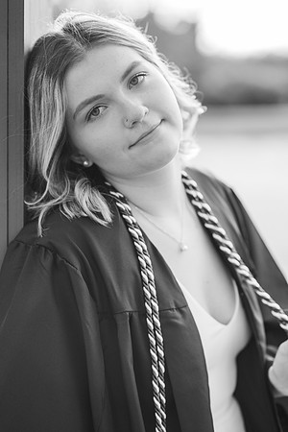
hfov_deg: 16.1
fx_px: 1020
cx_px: 144
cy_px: 216
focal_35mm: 85
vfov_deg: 23.9
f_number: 2.5
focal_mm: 85
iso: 500
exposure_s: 1/1000
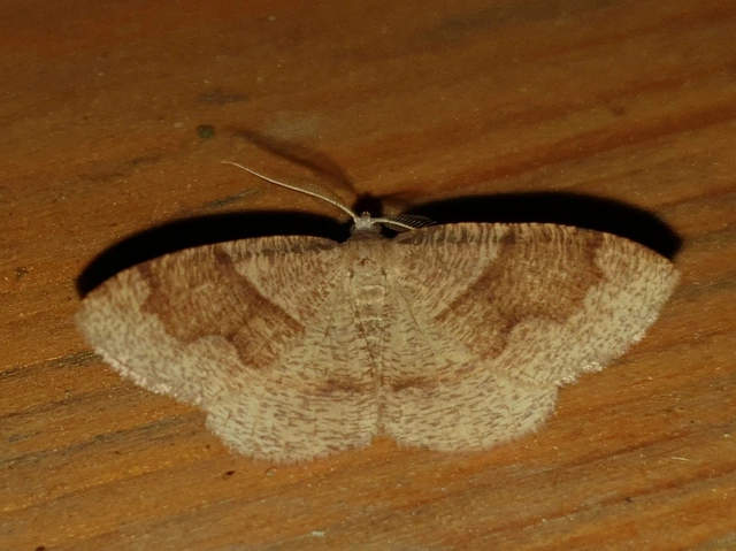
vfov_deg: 53.0
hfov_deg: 67.3
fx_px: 552
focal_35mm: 26
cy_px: 276
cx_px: 368
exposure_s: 1/295
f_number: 1.5
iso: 50
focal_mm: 4.3
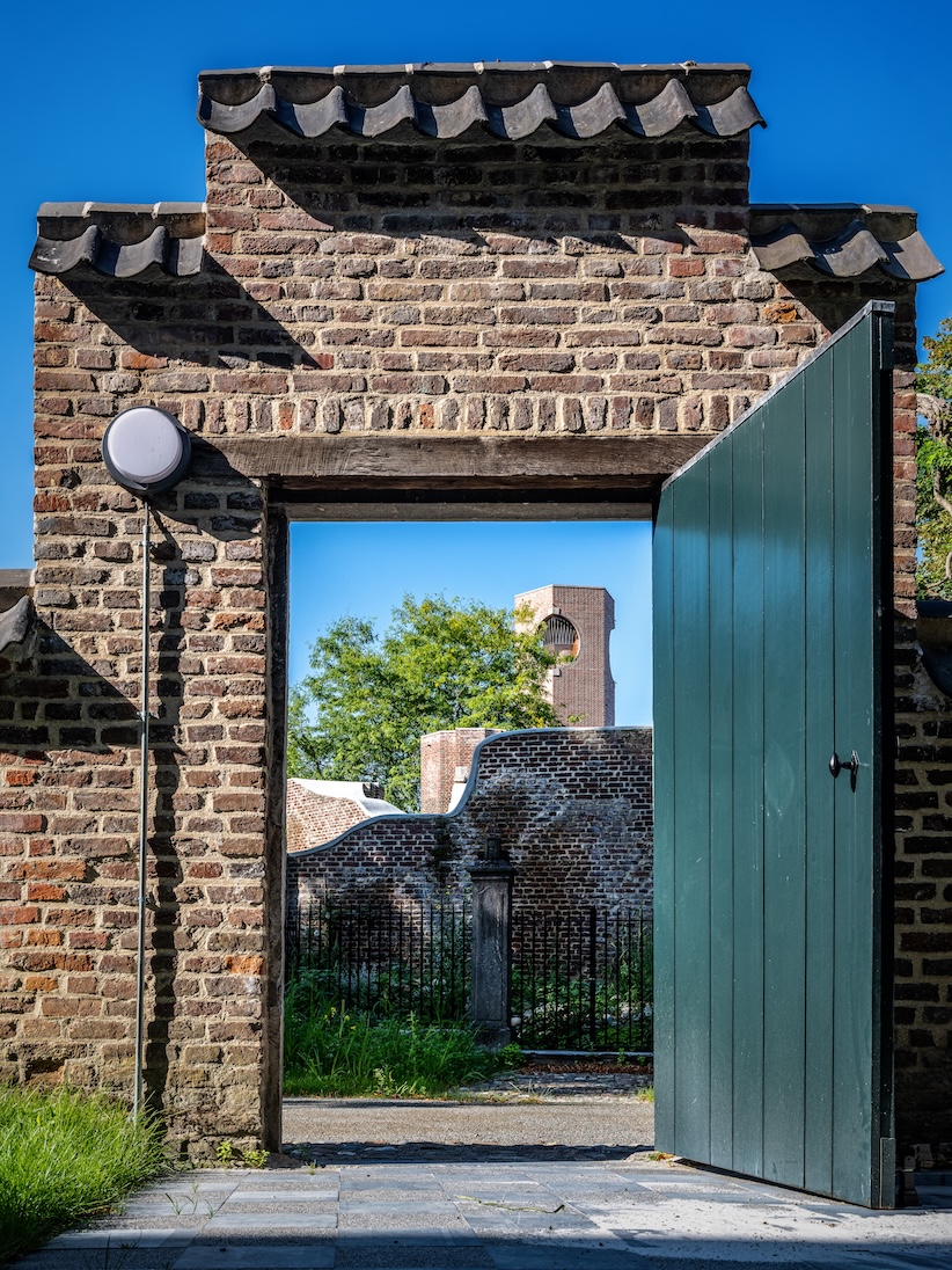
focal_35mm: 37
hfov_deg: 38.7
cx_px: 476
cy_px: 635
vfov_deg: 50.1
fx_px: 1357
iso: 250
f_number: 18
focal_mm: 47.3
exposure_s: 1/60
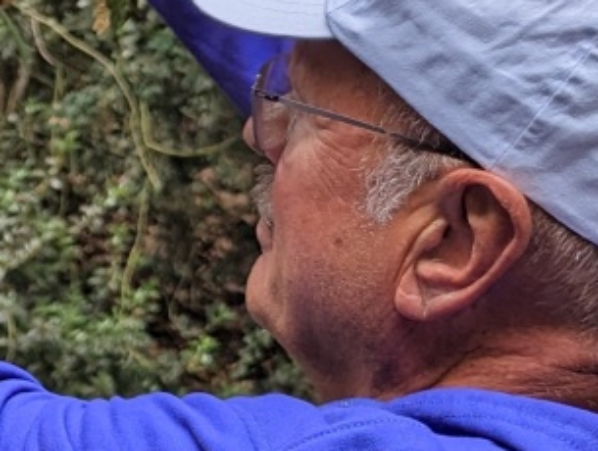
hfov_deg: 15.5
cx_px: -278
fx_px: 2042
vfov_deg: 12.6
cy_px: 118
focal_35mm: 118
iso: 47
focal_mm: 6.81
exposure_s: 1/527
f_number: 1.85
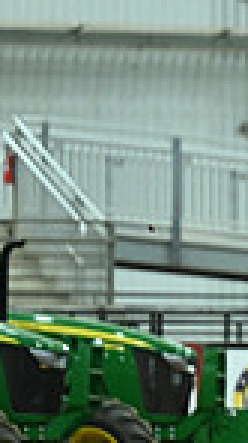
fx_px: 8413
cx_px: 702
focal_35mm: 718
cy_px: 262
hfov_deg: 1.7
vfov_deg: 3.0
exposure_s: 1/640
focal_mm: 175
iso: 3200
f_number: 2.8
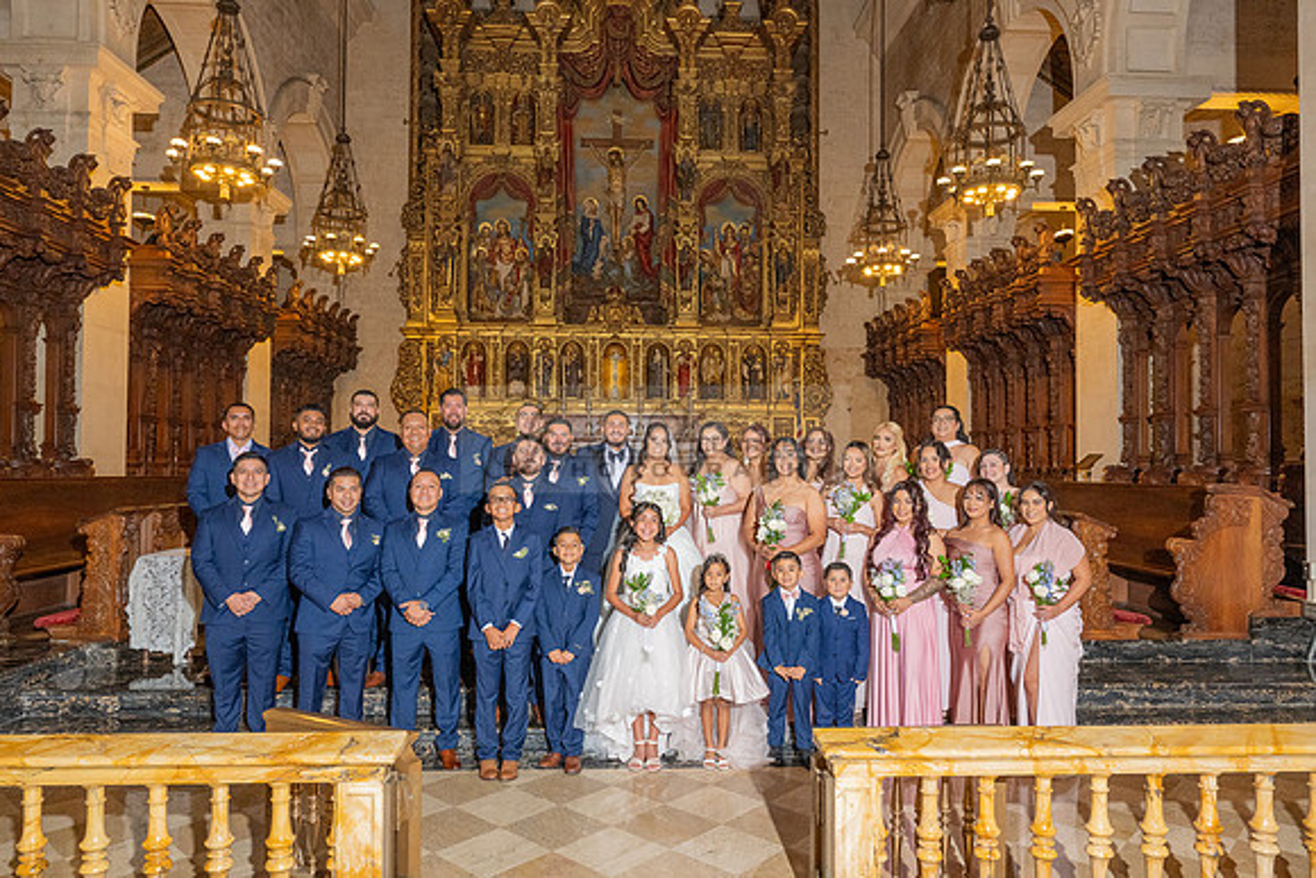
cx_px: 658
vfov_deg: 53.2
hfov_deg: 73.7
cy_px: 439
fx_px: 877
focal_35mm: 24
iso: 2000
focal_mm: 24
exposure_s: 1/200
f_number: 6.3
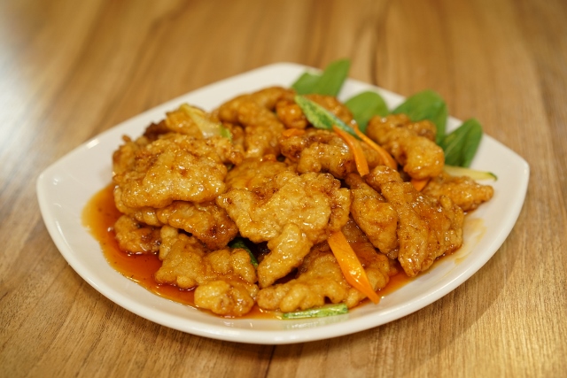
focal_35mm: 55
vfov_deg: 24.6
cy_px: 189
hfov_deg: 36.2
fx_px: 866
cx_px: 284
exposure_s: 1/80
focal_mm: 55
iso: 800
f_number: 3.5
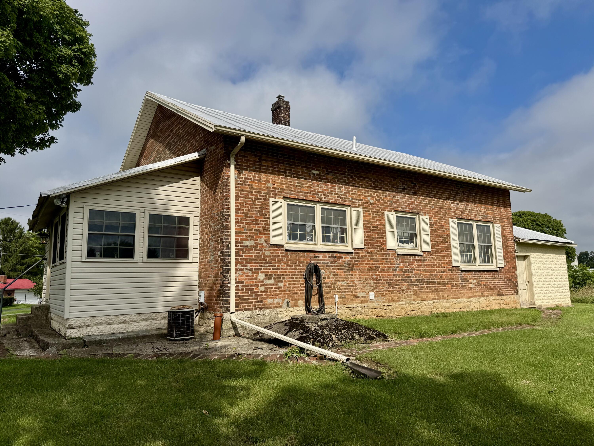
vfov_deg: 56.8
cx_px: 297
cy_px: 223
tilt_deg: +6.5
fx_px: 412
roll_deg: +1.5
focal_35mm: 24
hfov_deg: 71.6
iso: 80
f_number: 1.78
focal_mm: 6.76
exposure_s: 1/7937
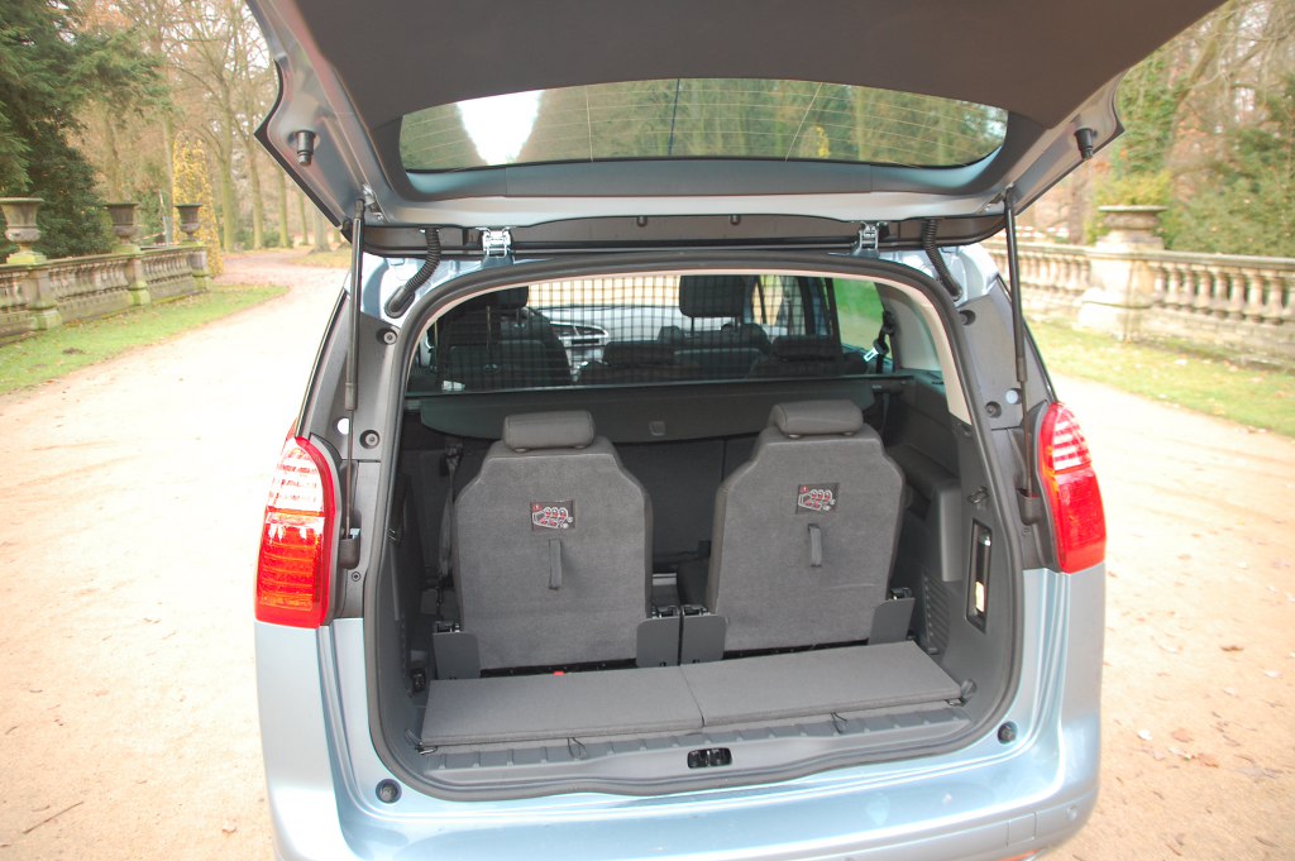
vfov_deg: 47.9
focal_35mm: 27
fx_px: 970
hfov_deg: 67.4
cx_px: 648
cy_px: 430
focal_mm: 18
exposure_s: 1/80
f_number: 3.5
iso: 400
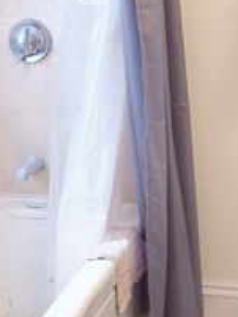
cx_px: 186
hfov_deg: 17.5
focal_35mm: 84
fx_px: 769
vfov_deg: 22.8
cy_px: 43
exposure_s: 1/30
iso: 200
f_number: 3
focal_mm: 4
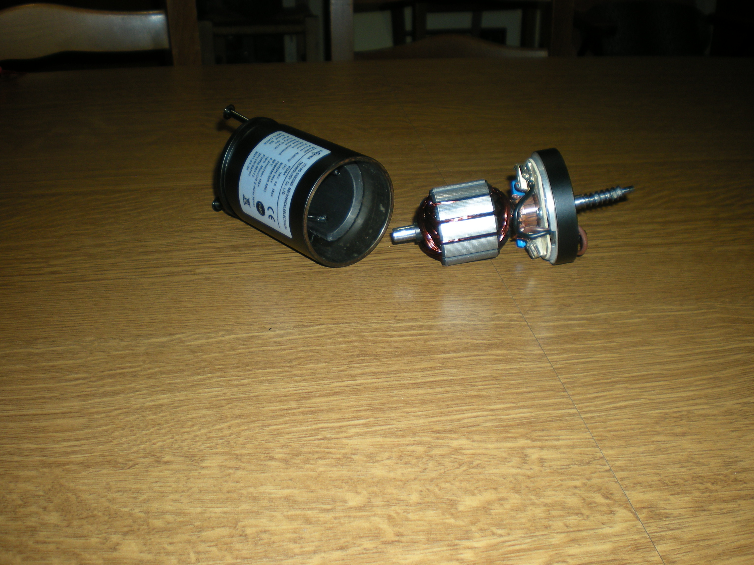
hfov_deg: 49.0
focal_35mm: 38
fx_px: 828
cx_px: 377
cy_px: 282
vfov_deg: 37.7
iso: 64
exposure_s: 1/60
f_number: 3.1
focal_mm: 6.3
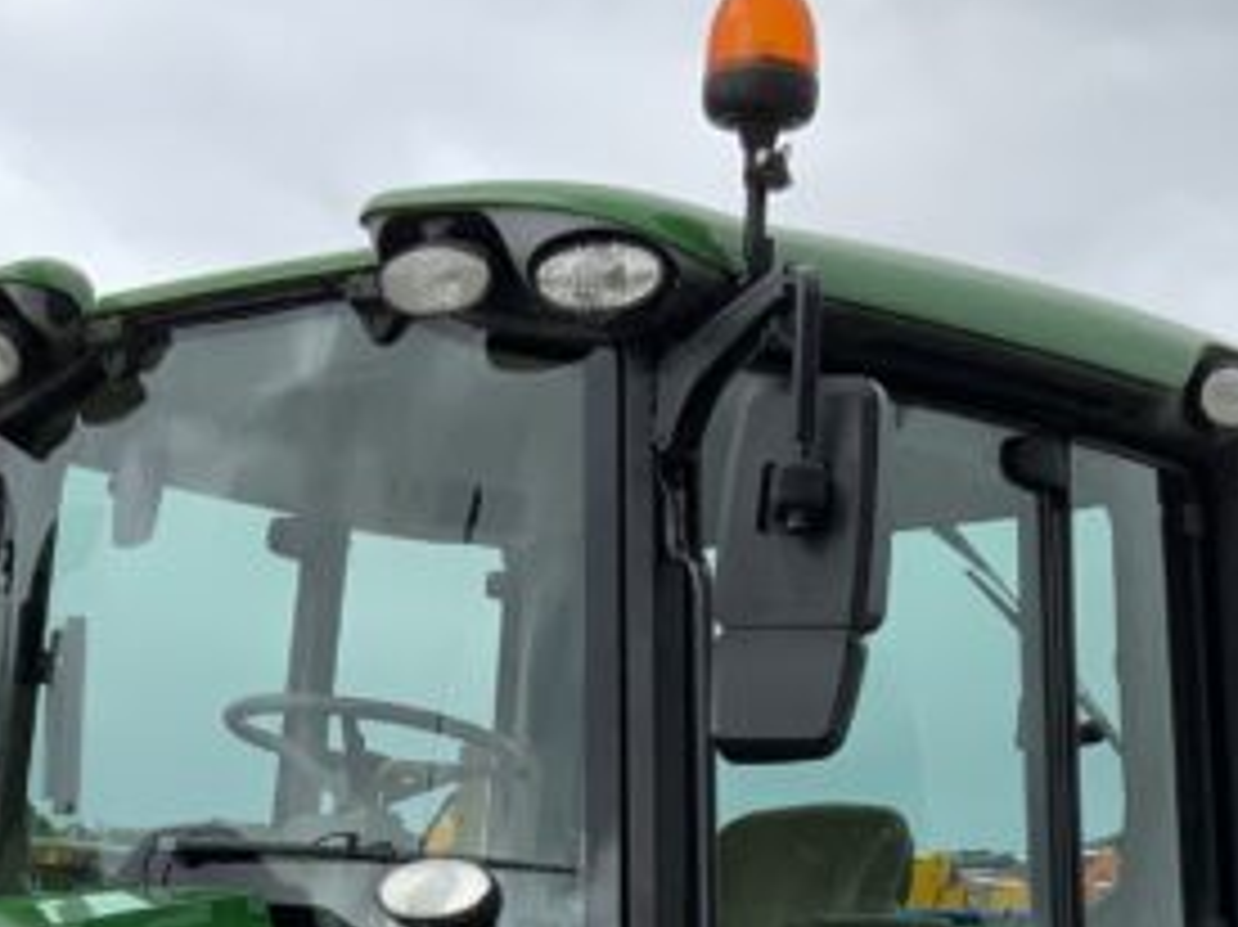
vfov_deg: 12.8
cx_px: 464
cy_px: 1476
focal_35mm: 108
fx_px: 3861
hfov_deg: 18.2
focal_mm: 3
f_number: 1.8
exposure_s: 1/1055
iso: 16
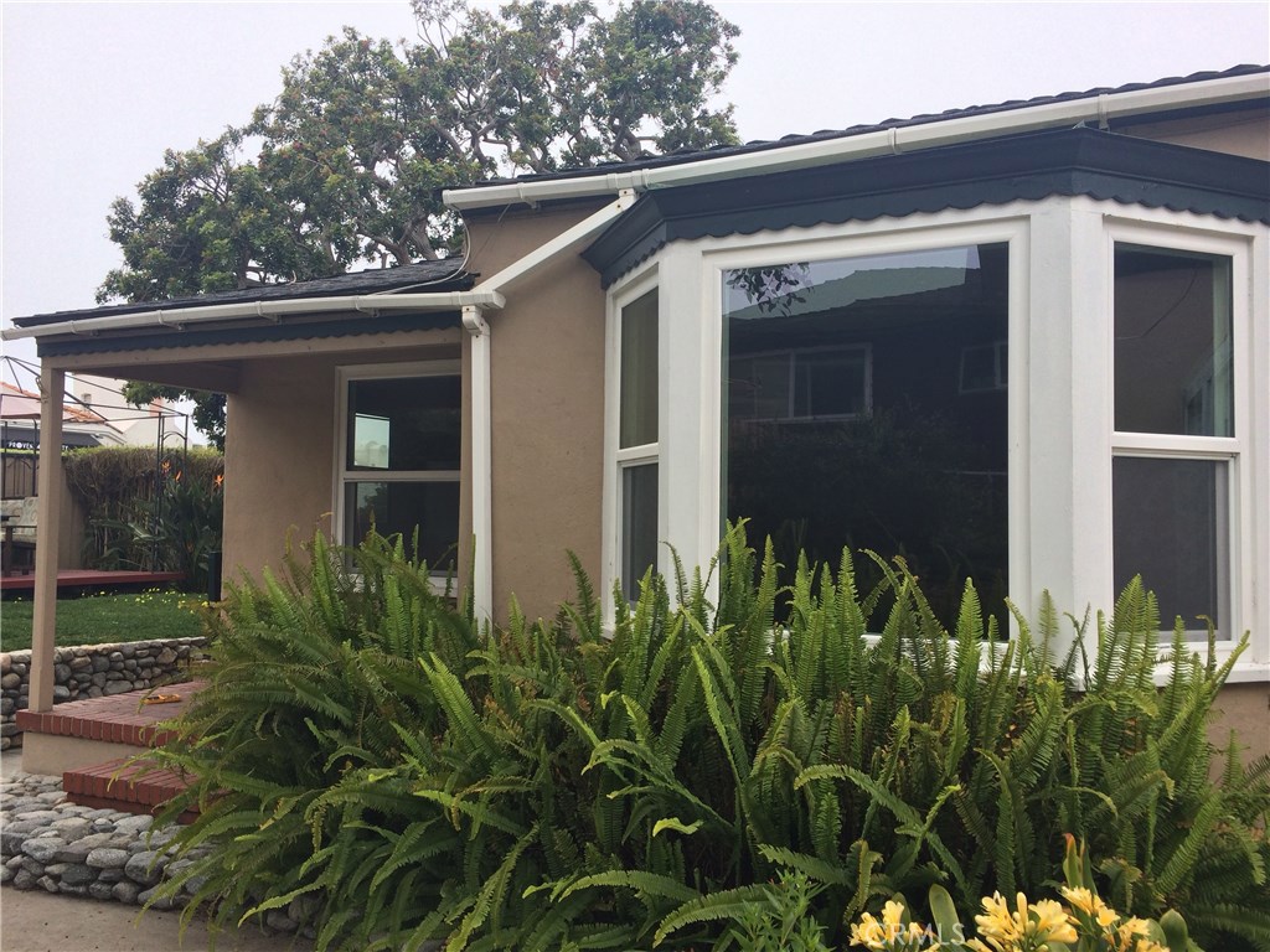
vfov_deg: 48.2
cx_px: 635
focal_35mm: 29
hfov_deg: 61.7
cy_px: 476
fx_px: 1064
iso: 32
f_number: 2.2
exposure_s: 1/933
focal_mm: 4.15
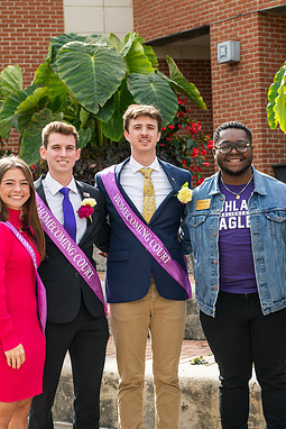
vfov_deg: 23.9
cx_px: 233
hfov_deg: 16.0
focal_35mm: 85
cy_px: 213
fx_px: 1012
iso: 80
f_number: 4.5
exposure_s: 1/400
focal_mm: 56
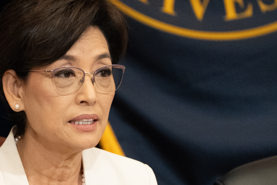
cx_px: 29
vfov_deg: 1.4
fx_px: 7448
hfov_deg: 2.1
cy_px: 165
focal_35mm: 968
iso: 12800
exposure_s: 1/500
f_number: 5.6
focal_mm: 400
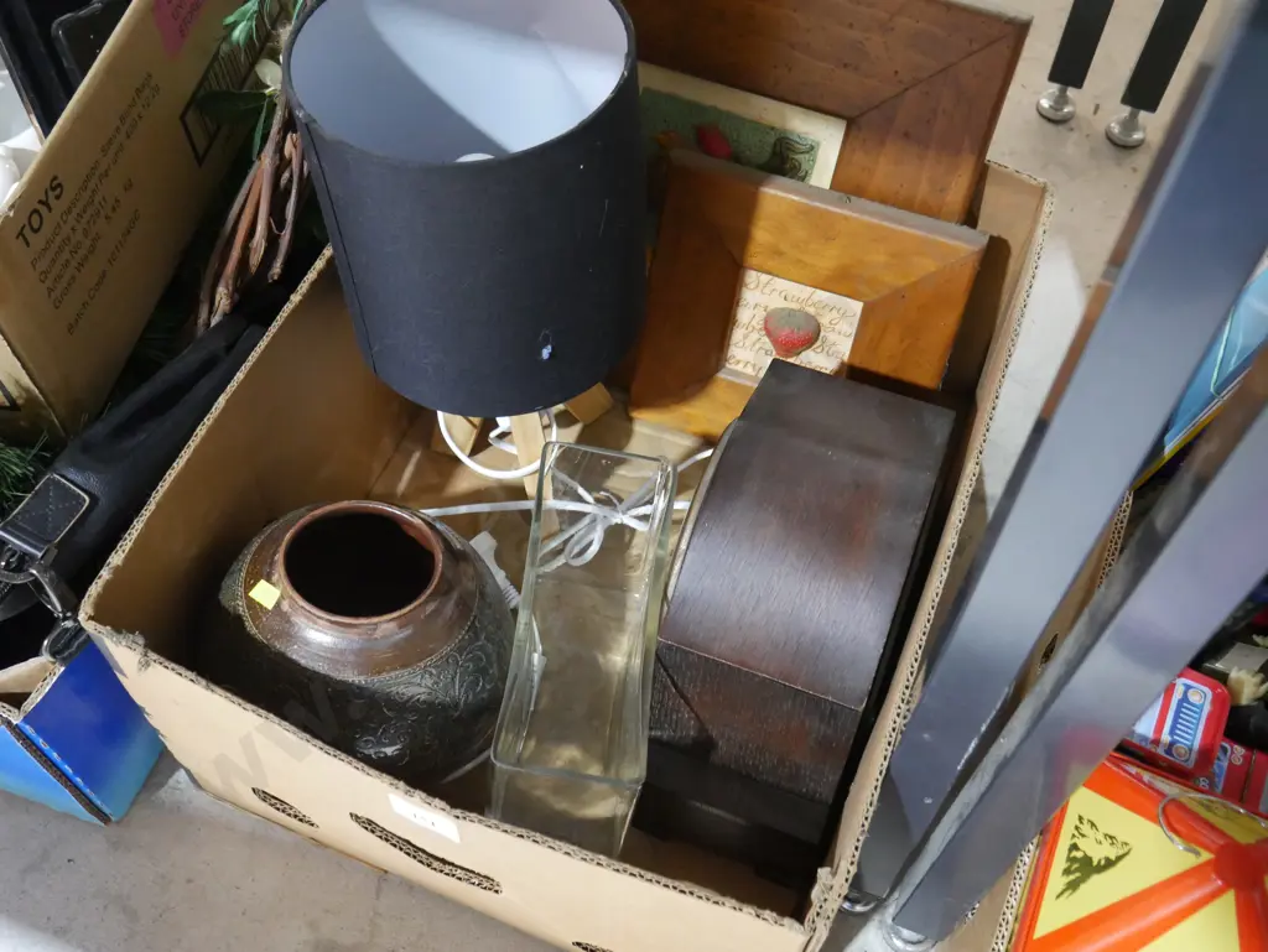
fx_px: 1393
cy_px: 476
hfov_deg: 49.0
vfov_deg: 37.8
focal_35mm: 38
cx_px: 634
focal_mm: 19
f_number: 4.1
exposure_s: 1/50
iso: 3200
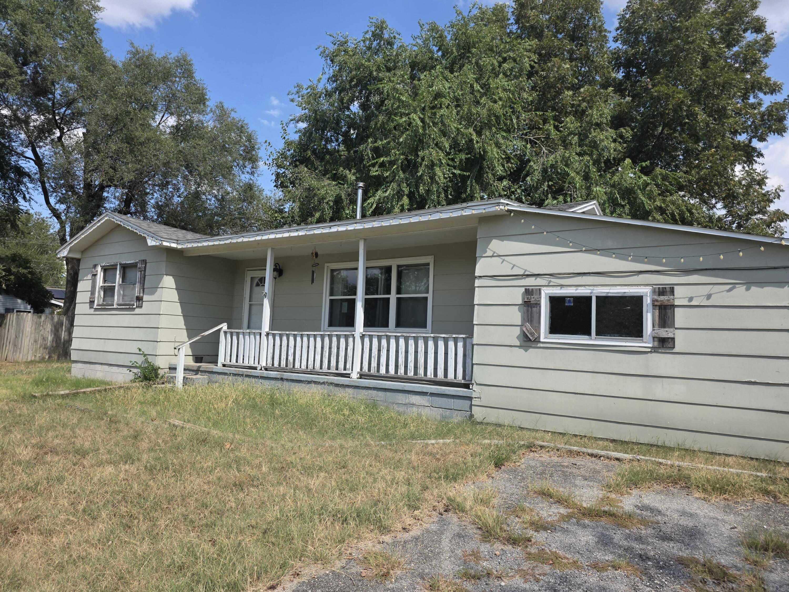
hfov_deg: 73.9
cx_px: 394
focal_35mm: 23
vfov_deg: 58.9
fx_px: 524
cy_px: 296
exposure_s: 1/4434
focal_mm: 6.3
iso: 80
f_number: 1.7
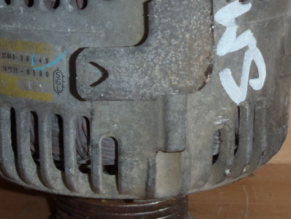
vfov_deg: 15.6
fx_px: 790
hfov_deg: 20.7
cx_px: 80
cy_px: 40
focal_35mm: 94
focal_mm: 6.83
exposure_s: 1/40
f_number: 4.6
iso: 100
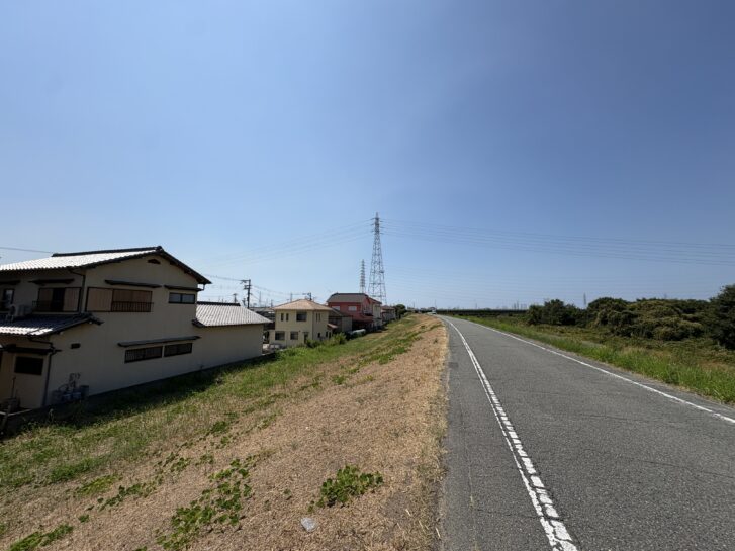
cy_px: 276
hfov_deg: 102.1
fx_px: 297
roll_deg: +0.1
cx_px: 368
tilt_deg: +7.8
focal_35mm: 14
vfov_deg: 85.7
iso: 50
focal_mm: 2.22
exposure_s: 1/3906
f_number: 2.2
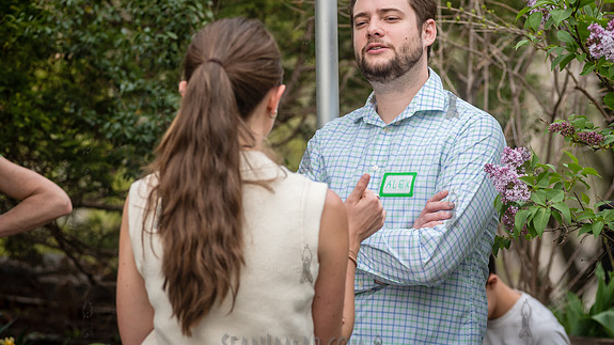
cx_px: 338
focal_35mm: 146
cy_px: 144
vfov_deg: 8.3
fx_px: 2376
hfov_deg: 14.7
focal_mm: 125
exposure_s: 1/500
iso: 250
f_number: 4.5
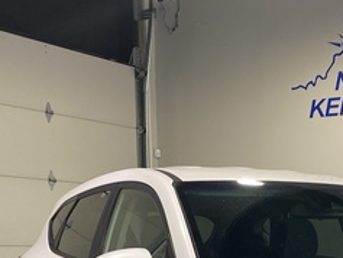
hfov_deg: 23.3
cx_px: 323
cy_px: 368
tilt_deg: -8.3
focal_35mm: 81
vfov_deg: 16.8
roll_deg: -1.4
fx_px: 803
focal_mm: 4.25
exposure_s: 1/120
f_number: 1.8
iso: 40
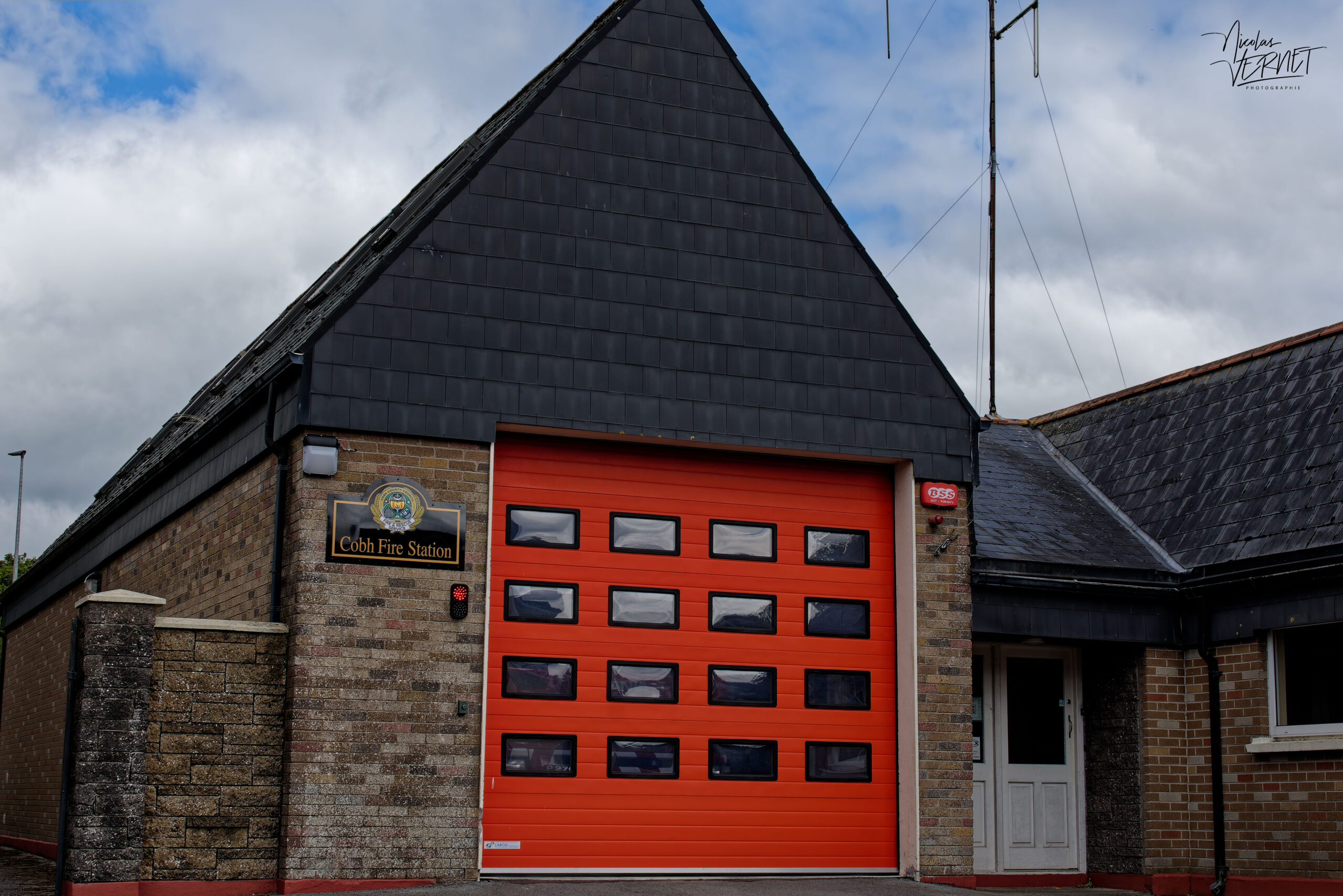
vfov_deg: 25.8
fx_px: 1959
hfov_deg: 37.8
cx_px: 672
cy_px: 448
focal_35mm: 52
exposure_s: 1/500
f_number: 8
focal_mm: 35
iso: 250
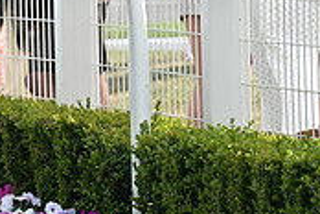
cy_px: -40
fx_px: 5928
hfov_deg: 3.1
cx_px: -199
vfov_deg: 2.1
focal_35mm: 667
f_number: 5.6
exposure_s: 1/800
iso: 400
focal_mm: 200
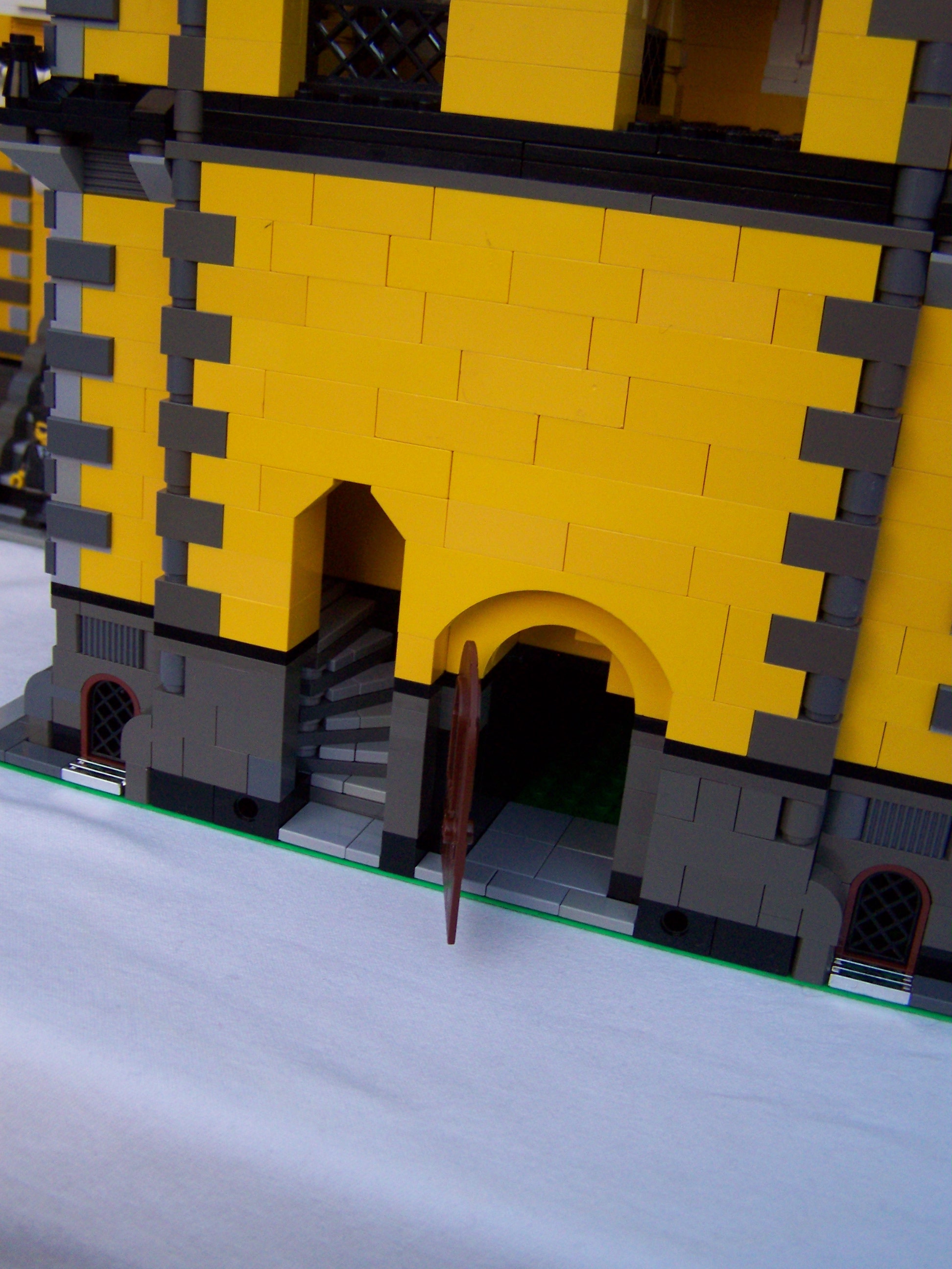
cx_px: 476
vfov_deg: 49.0
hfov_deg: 37.7
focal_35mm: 38
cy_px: 634
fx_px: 1393
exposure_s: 1/60
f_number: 2.8
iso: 160
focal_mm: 6.3
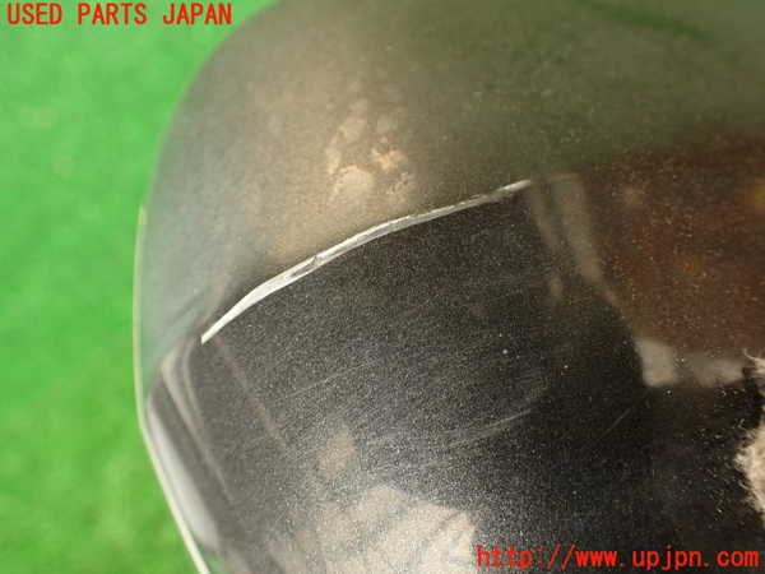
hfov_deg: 56.8
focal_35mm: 32
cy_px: 287
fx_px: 707
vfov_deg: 44.2
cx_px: 382
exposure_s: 1/50
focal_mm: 5.79
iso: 200
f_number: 2.4
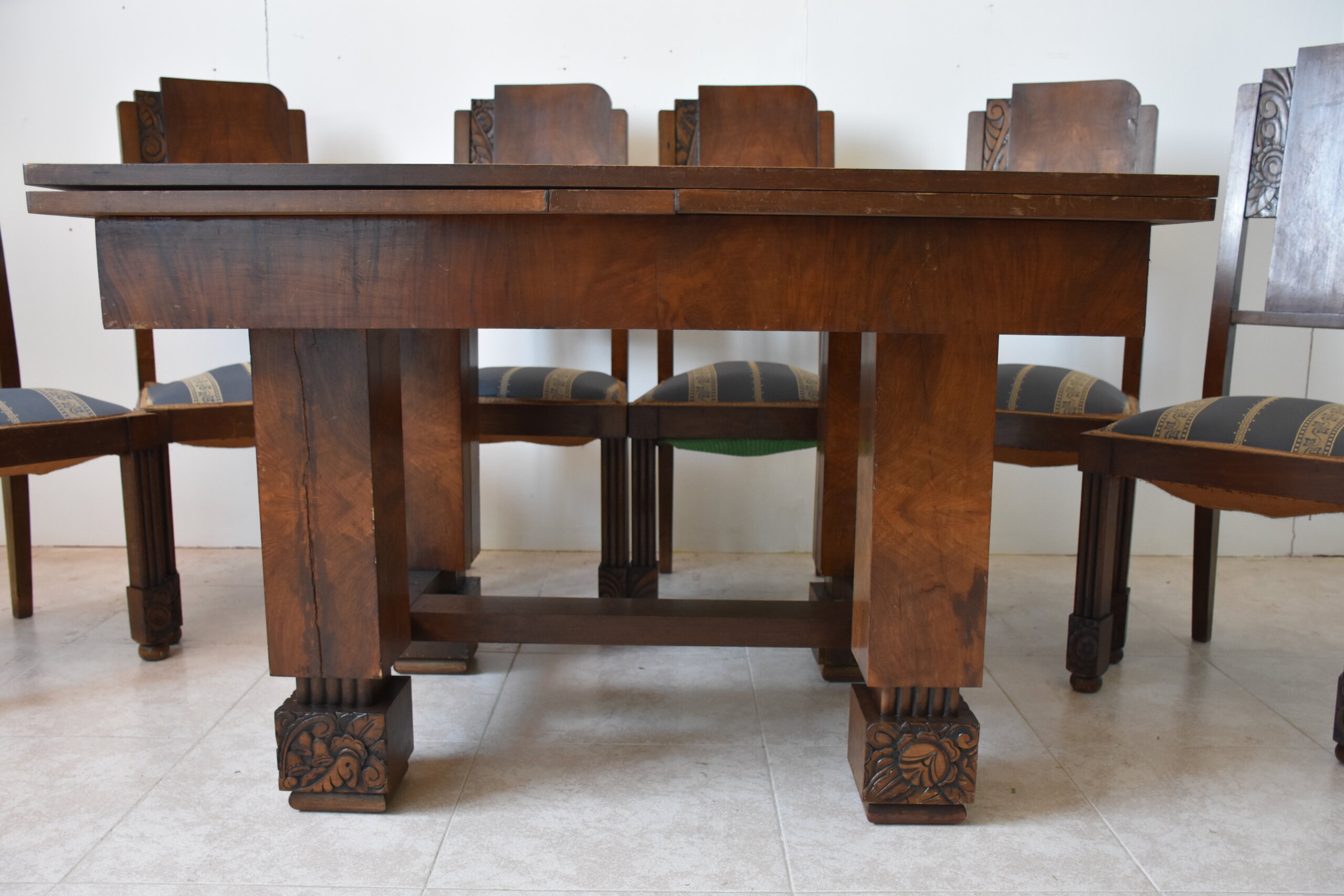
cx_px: 672
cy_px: 448
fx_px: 1232
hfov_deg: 57.2
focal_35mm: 33
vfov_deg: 40.0
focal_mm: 22
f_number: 4
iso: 1250
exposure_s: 1/60
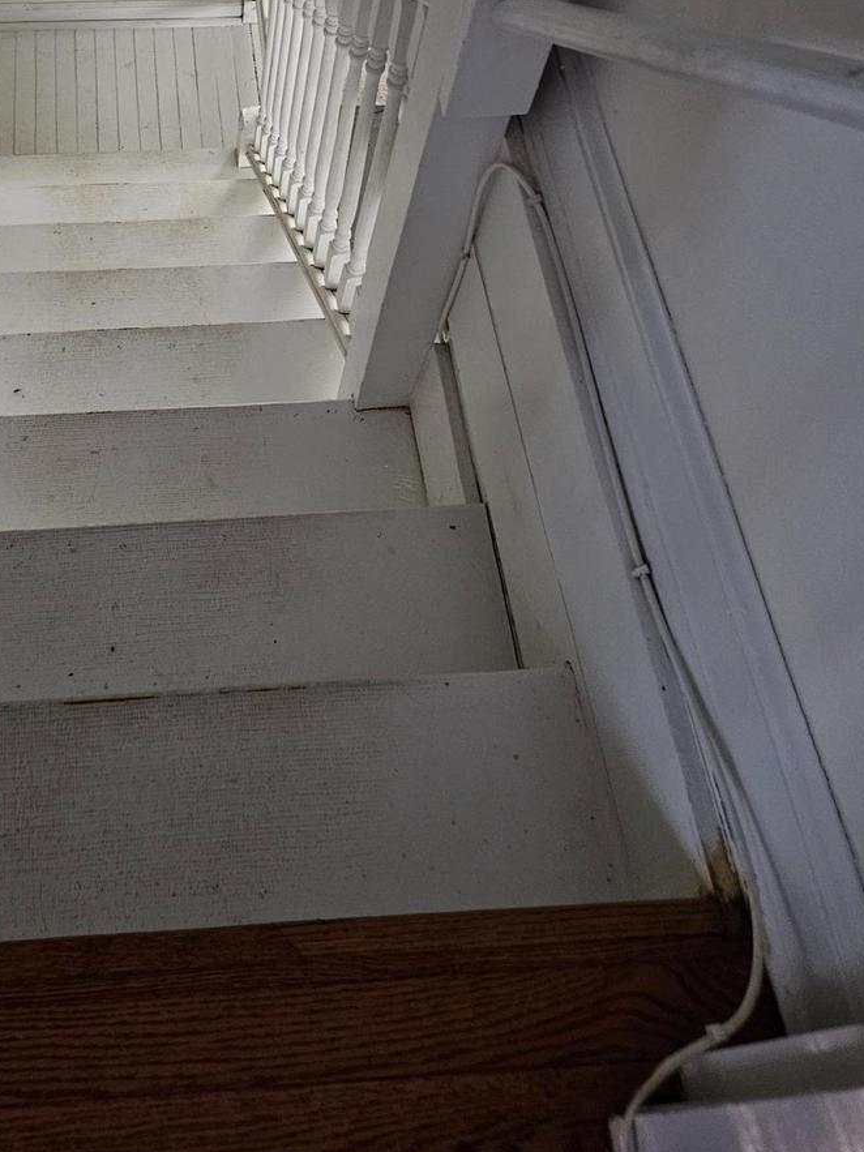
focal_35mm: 40
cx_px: 221
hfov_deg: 35.2
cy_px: 163
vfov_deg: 43.6
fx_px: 1331
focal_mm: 5.4
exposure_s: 1/24
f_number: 1.8
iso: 640
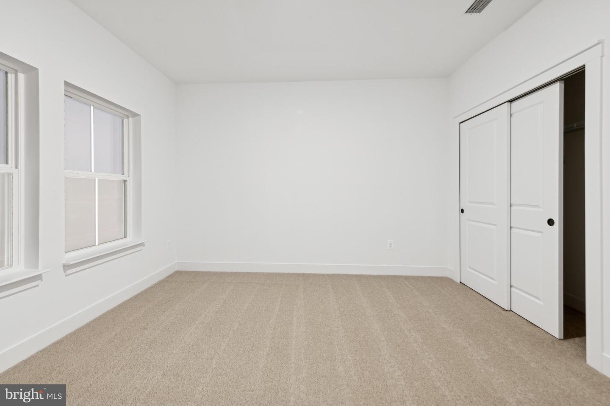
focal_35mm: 14
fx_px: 237
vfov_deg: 81.2
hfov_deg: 104.3
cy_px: 203
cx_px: 305
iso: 64
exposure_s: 1
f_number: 8
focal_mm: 14
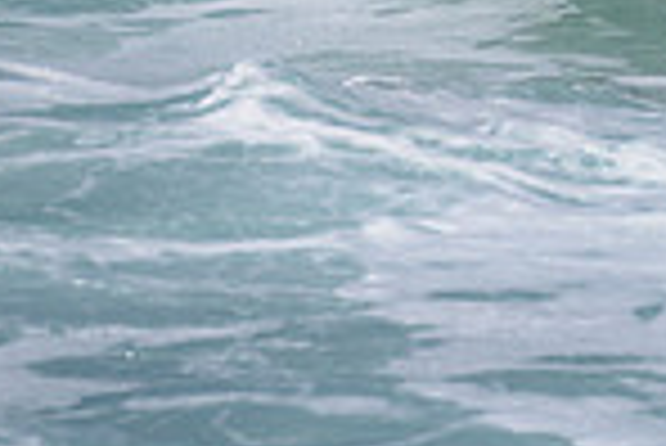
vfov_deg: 0.6
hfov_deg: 0.9
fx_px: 44461
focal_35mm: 2401
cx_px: 764
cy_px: -382
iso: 90
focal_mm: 500
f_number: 5.6
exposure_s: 1/2000
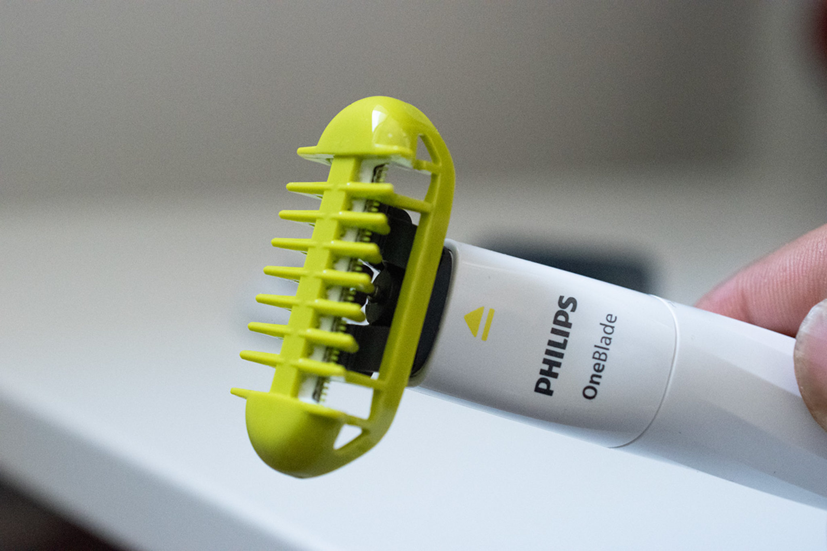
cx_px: 414
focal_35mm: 60
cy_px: 276
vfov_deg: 22.6
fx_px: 1378
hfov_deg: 33.4
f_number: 5.6
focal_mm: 40
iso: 4000
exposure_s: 1/200
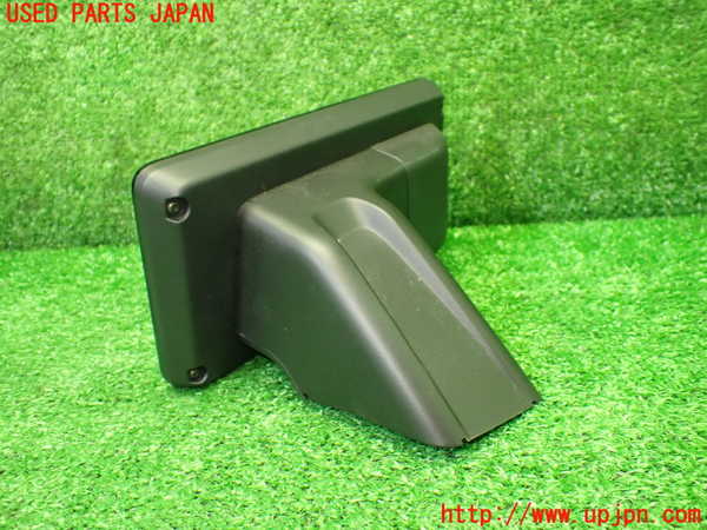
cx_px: 354
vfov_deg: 46.8
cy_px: 265
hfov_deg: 60.0
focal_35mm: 30
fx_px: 613
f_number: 2.3
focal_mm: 5.4
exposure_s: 1/60
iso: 800
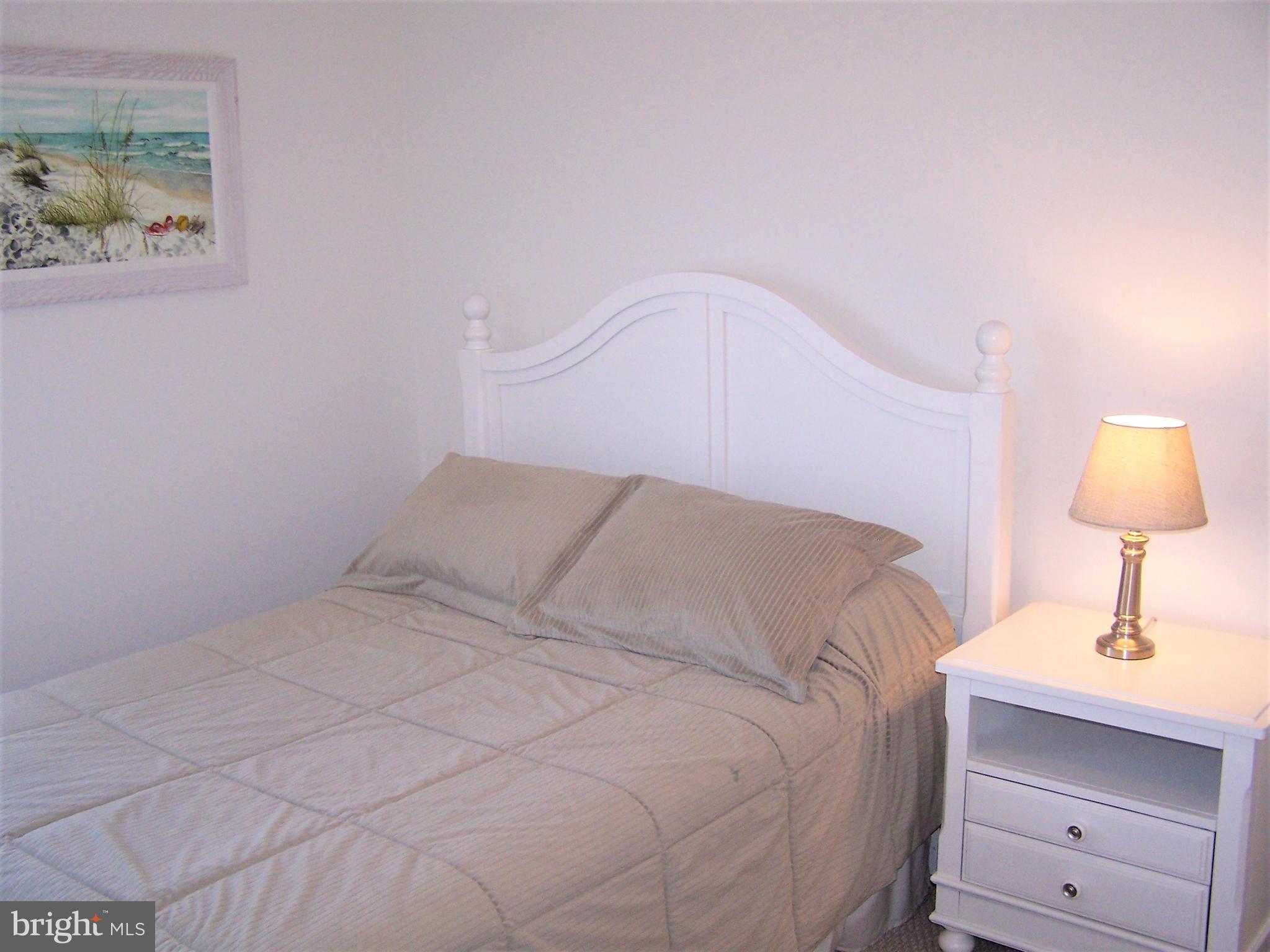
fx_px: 1394
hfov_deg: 49.0
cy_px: 476
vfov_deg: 37.7
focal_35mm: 38
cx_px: 635
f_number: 2.8
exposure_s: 1/60
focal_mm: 6.3
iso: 140
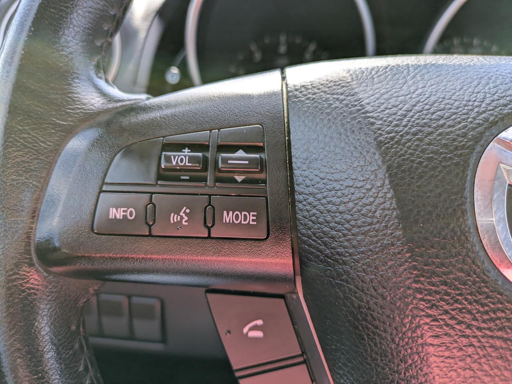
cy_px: 192
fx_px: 370
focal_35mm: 25
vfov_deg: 54.9
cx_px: 256
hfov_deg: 69.4
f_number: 1.89
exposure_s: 1/269
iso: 60
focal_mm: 5.43
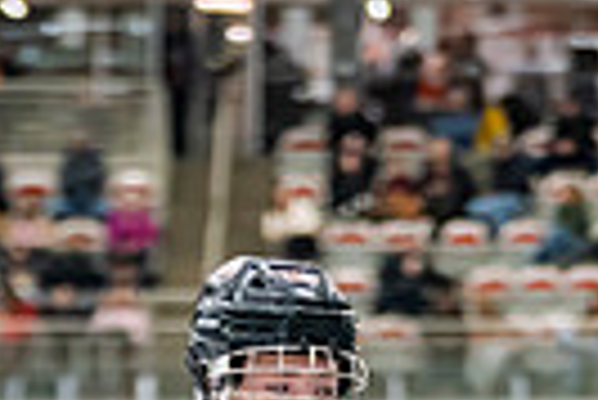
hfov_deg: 5.3
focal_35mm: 381
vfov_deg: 3.6
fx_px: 6336
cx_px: 940
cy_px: 793
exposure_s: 1/640
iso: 2500
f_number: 2.8
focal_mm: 85
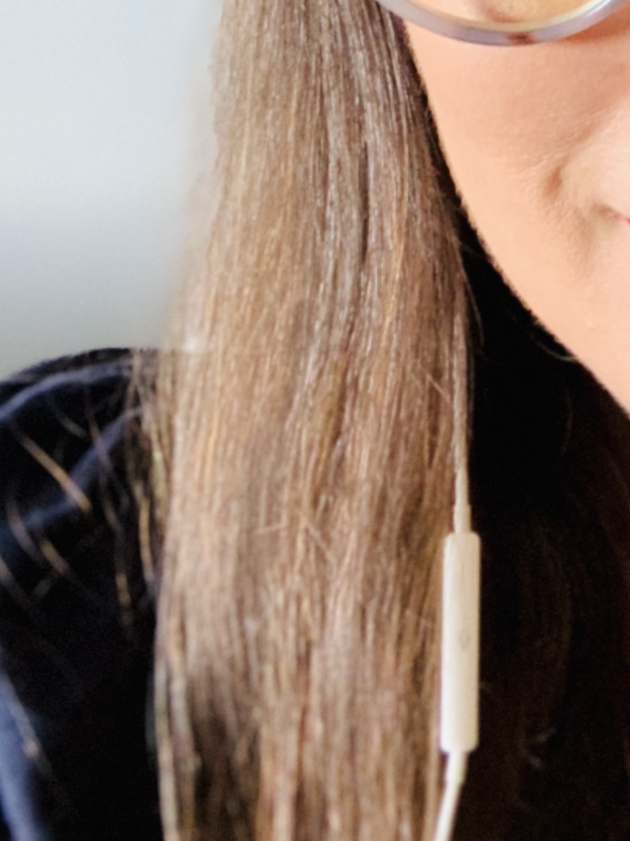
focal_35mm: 91
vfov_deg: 20.5
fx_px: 2209
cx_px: 759
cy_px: -101
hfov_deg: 15.6
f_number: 2.2
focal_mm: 2.87
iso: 250
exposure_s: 1/60
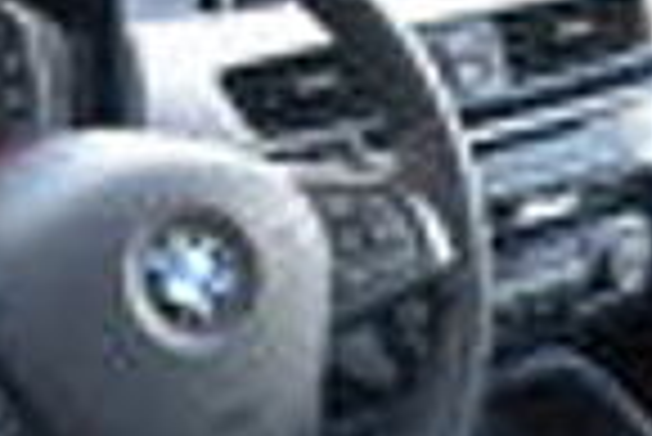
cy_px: 308
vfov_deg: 13.8
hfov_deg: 20.6
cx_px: 319
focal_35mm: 99
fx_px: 1795
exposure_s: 1/60
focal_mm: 20
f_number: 4
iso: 800
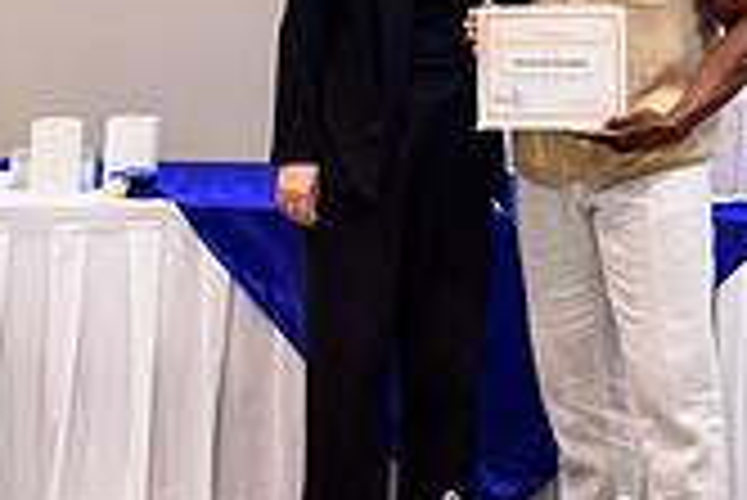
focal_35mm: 130
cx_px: 513
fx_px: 2700
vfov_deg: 10.2
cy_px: -270
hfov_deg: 15.7
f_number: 2.8
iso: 1000
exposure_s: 1/160
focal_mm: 48
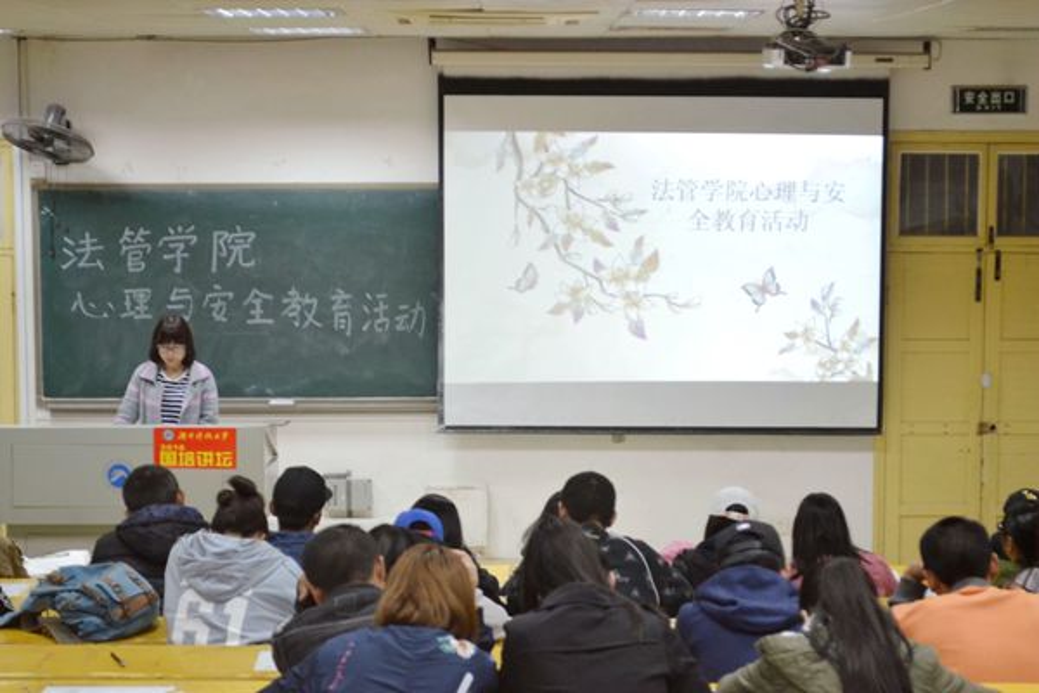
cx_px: 520
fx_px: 2381
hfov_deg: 24.6
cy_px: 346
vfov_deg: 16.6
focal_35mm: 82
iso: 1400
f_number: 5.6
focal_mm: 55
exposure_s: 1/25
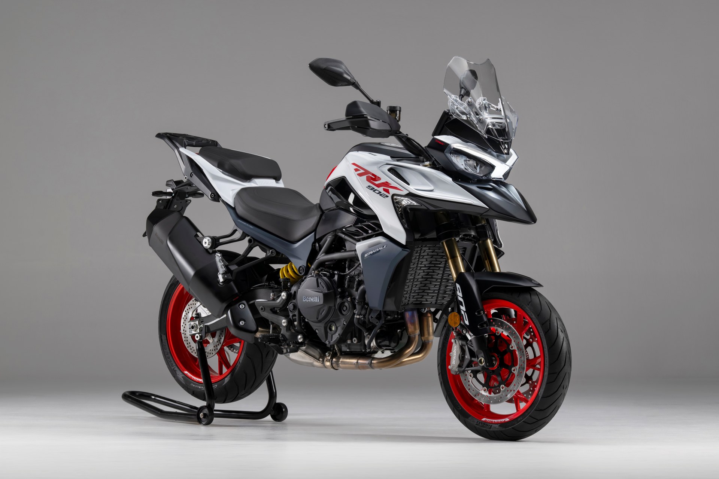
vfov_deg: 10.2
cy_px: 240
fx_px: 2696
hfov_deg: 15.2
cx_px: 360
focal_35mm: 135
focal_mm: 135
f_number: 8
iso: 64
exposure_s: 1/6
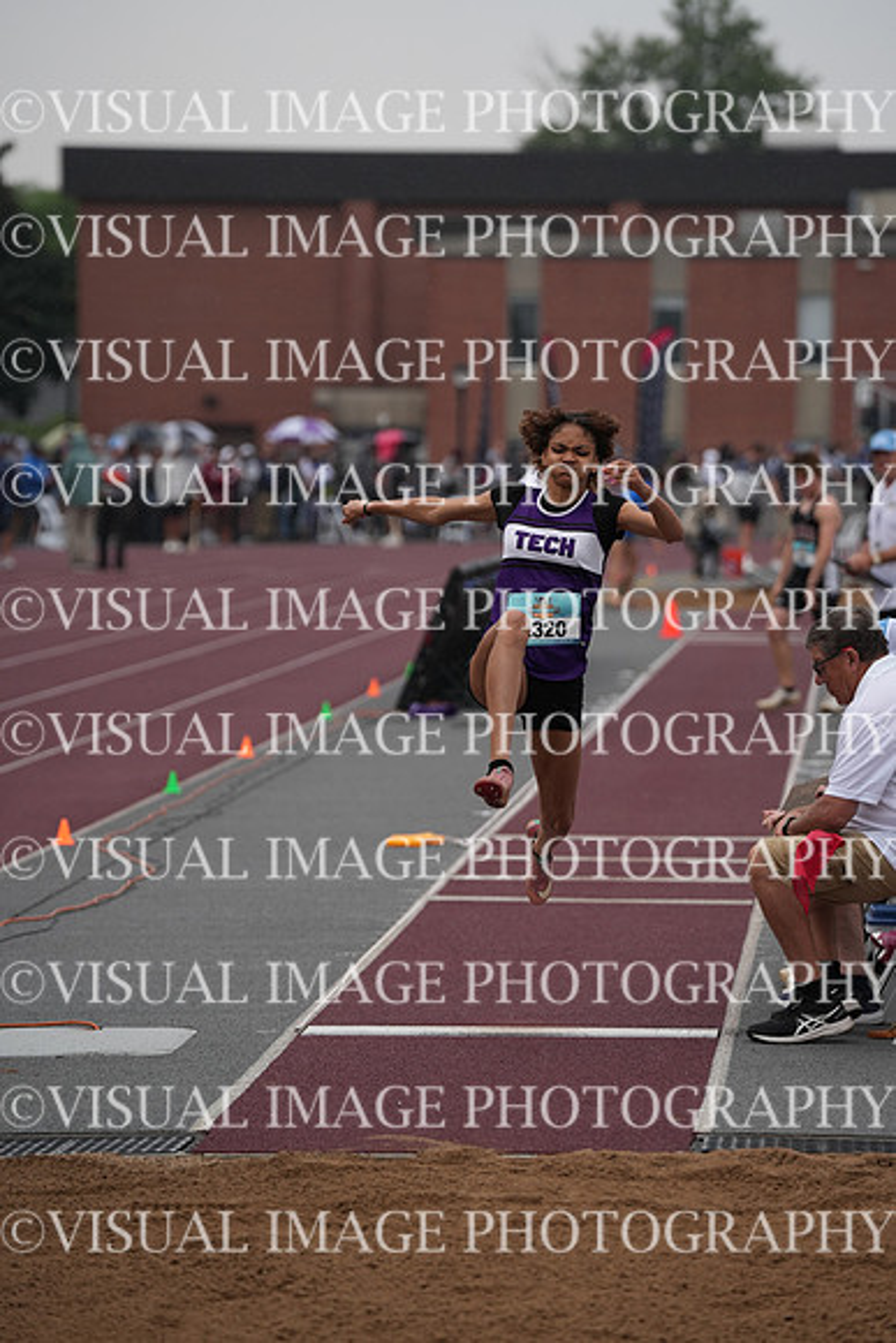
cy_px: 672
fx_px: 6492
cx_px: 448
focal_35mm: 174
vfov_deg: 11.8
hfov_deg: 7.9
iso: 800
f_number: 4
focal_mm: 174
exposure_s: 1/2000
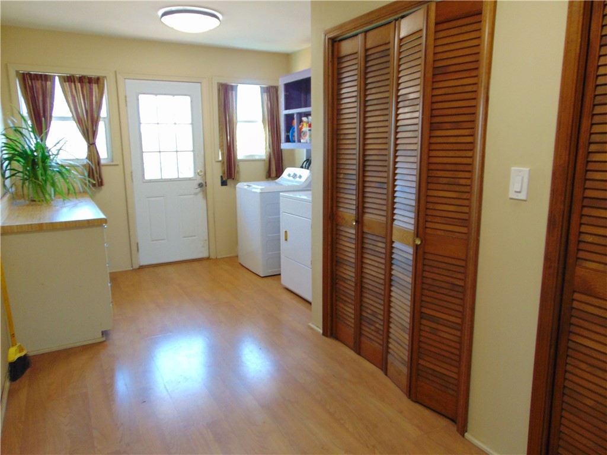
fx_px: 438
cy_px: 228
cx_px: 304
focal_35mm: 25
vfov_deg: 54.9
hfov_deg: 69.4
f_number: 3
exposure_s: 1/30
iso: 200
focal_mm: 4.5
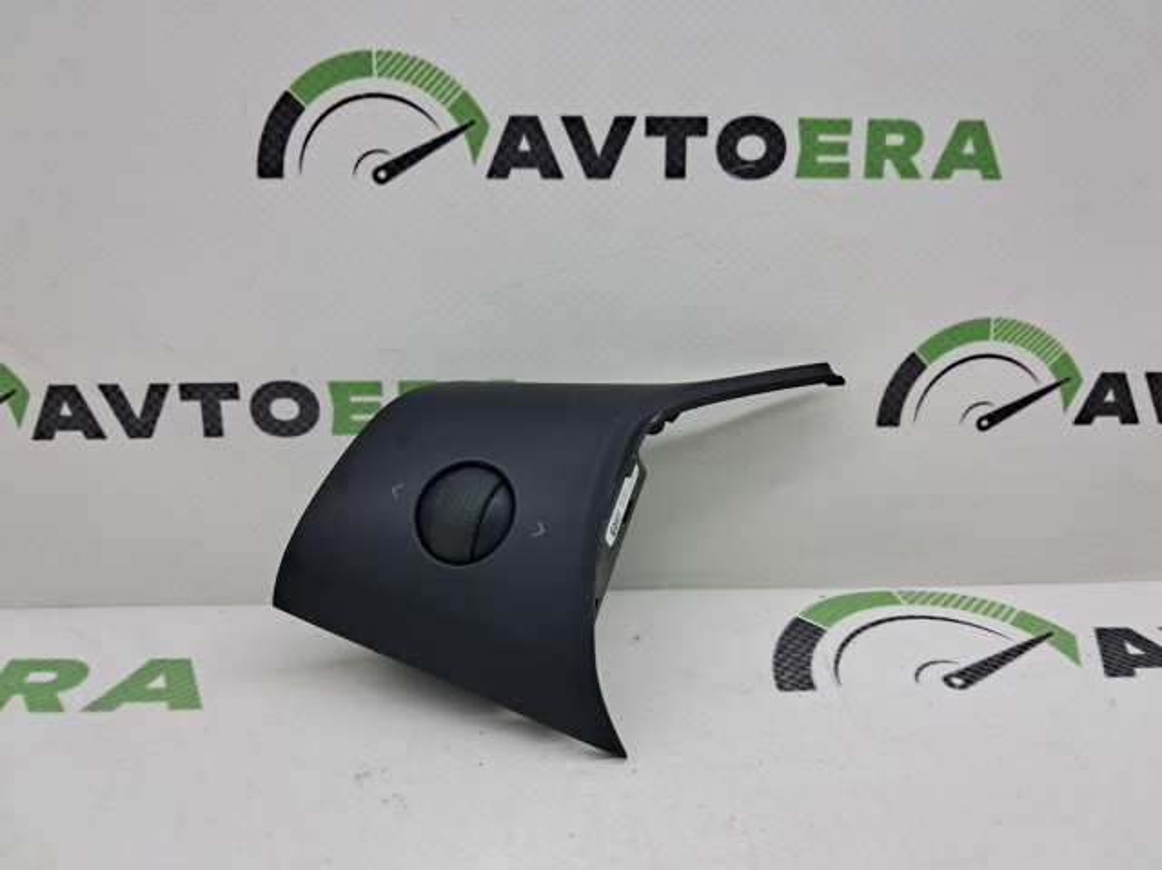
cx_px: 581
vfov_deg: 51.3
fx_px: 906
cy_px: 435
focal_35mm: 27
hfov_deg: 65.4
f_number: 1.8
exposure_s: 1/60
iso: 50
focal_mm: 4
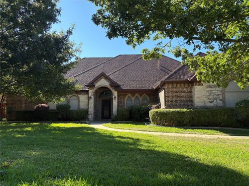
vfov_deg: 53.1
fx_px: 187
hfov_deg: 67.3
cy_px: 93
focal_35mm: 26
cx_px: 124
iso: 64
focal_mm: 5.96
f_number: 1.6
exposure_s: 1/1311
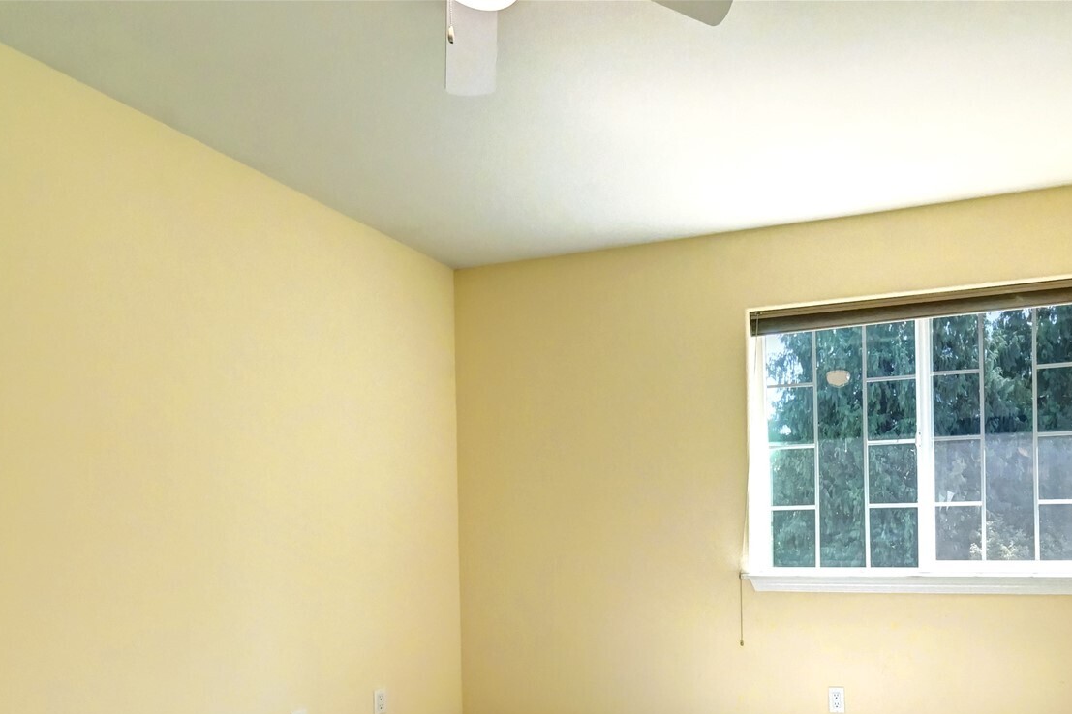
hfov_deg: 72.7
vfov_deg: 52.4
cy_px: 546
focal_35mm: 23
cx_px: 752
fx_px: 685
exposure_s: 1/40
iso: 3200
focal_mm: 10
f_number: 11
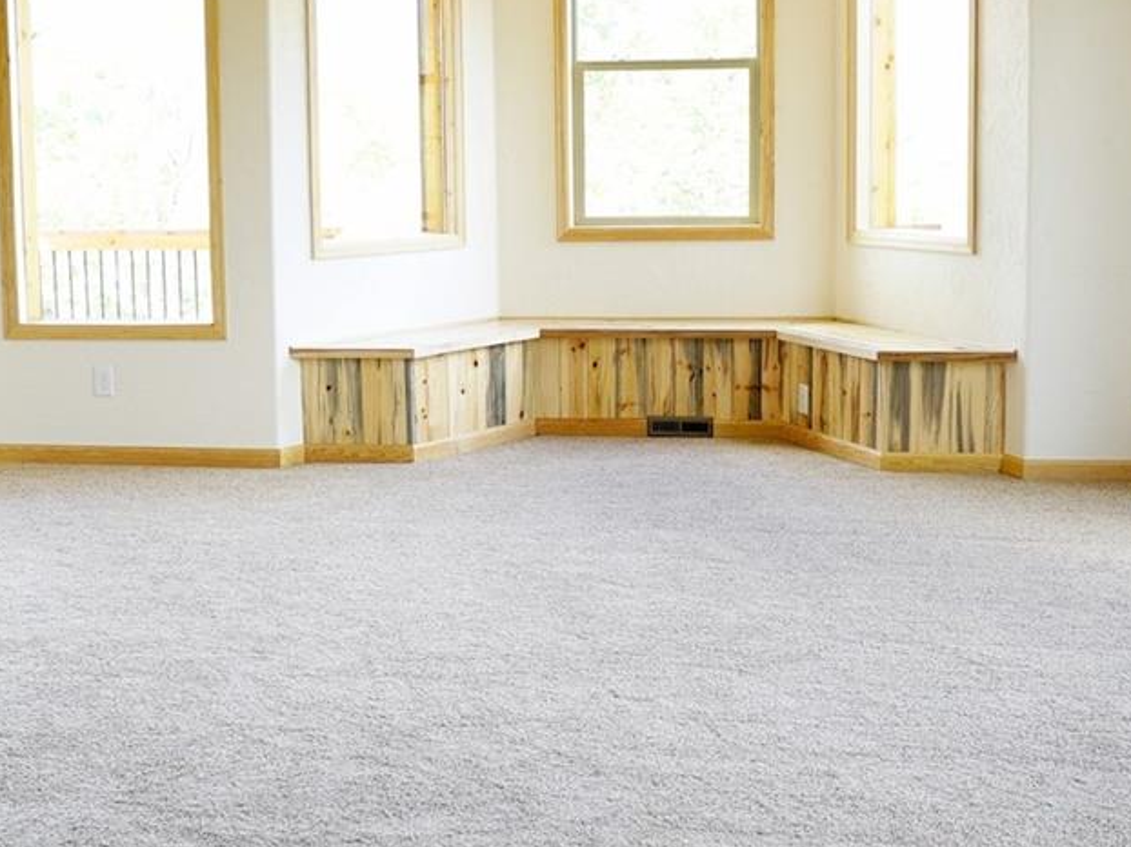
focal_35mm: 47
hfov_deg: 40.4
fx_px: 1535
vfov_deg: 30.7
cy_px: 290
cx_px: 545
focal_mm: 19
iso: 125
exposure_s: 1/25
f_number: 4
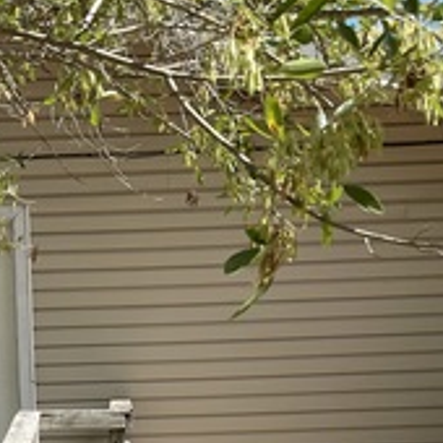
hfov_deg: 20.6
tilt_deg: -9.0
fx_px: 1202
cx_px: 70
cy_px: 547
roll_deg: +2.3
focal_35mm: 83
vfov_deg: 19.5
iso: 32
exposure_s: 1/2123
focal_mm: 5.1
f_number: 1.6
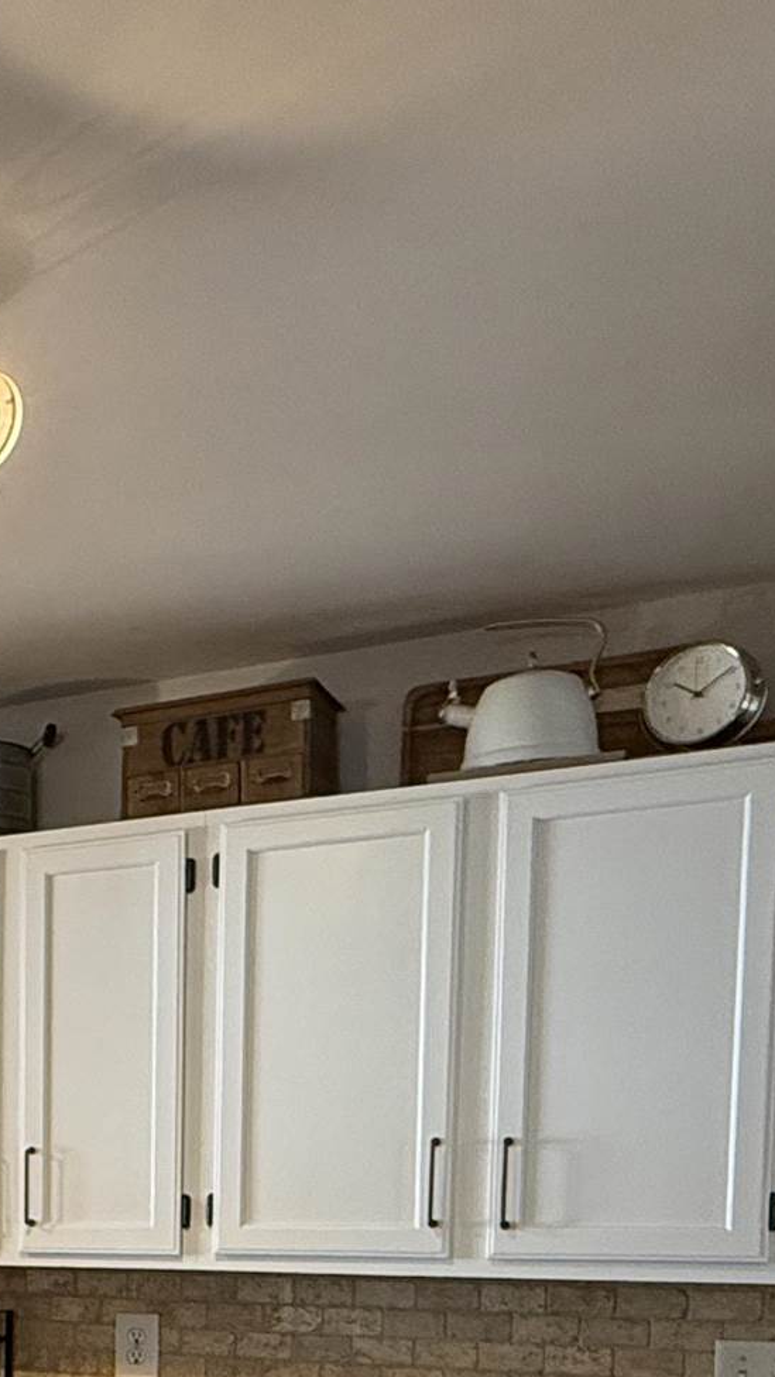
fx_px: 1754
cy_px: 1332
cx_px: -337
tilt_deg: -5.0
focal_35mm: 48
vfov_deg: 38.7
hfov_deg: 21.5
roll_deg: +1.0
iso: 320
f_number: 2.2
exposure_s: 1/120
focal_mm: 2.22
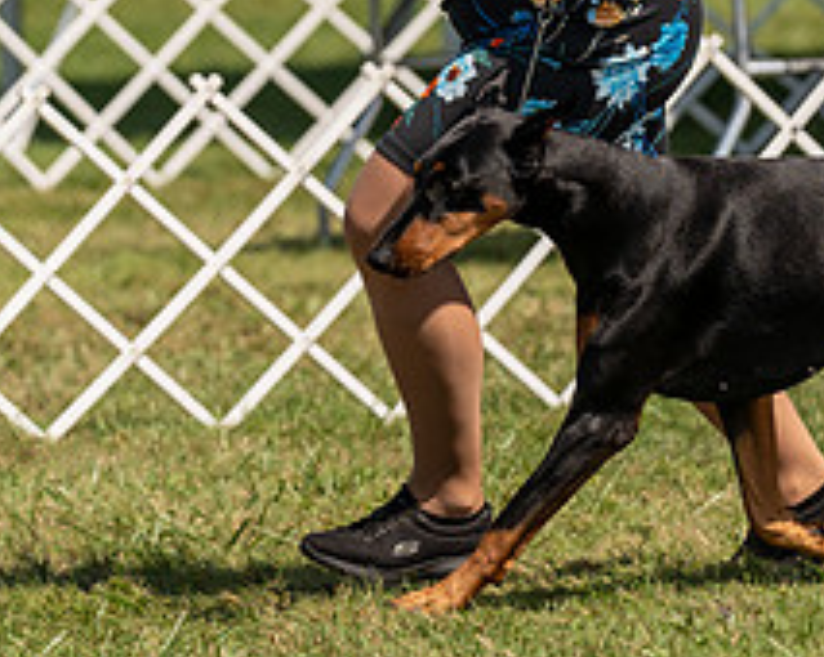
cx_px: 486
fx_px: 11451
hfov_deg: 4.1
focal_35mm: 470
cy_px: 0
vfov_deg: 3.3
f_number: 4
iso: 200
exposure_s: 1/2000
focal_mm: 158
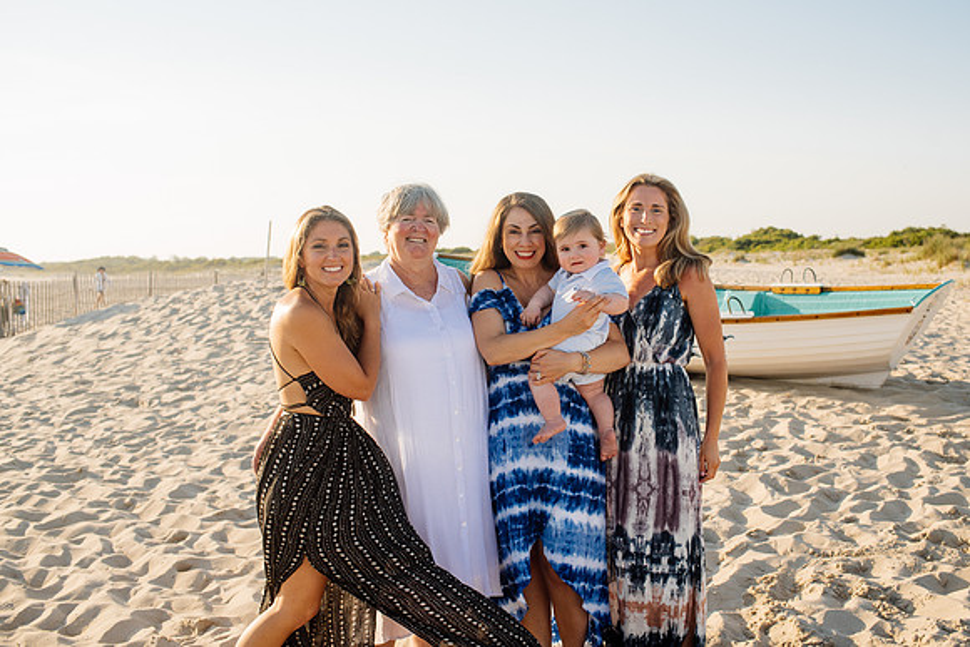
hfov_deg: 50.9
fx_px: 1018
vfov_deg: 35.3
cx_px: 523
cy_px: 298
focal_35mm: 38
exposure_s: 1/800
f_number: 4
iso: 160
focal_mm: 35
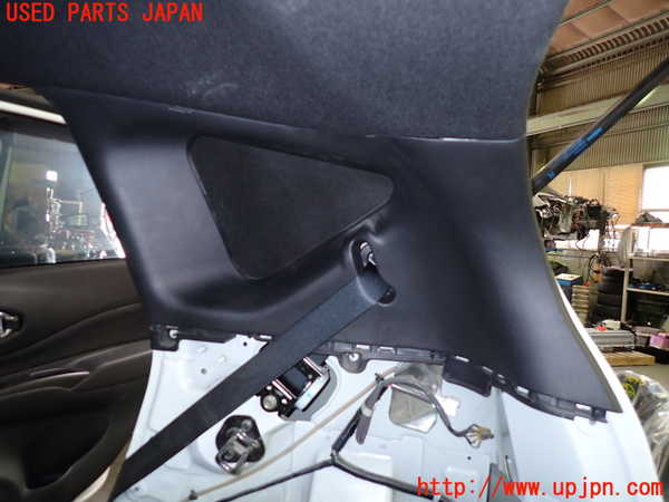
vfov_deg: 54.9
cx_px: 334
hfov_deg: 69.4
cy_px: 251
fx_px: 483
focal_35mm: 25
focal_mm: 4.5
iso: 200
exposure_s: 1/30
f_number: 2
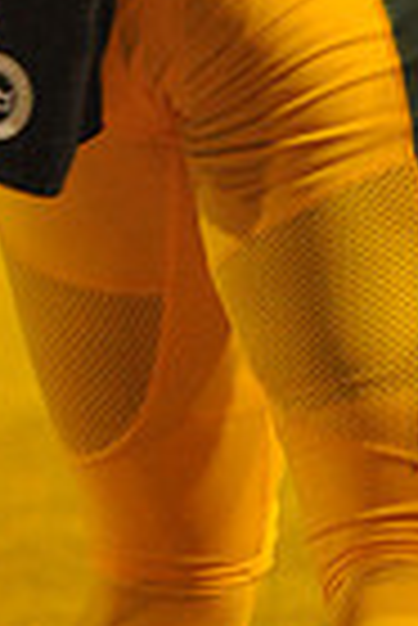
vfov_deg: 3.6
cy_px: -667
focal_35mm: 562
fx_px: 9763
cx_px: 297
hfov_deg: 2.5
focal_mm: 135
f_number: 4
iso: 6400
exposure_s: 1/250
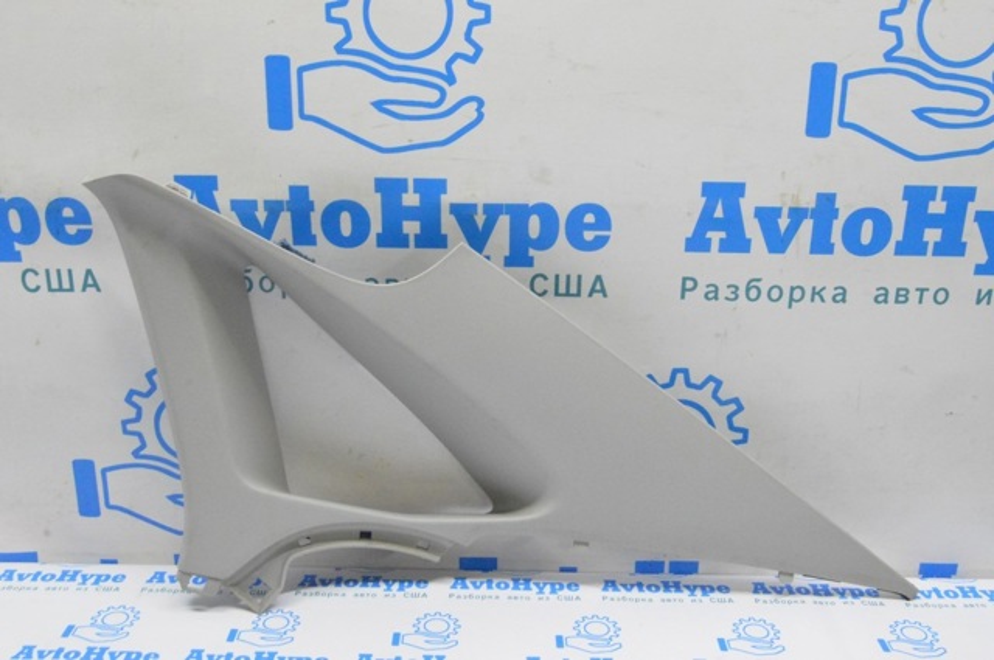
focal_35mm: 39
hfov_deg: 49.6
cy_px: 330
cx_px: 497
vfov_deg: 34.1
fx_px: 1075
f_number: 20
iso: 6400
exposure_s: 1/20
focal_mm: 26
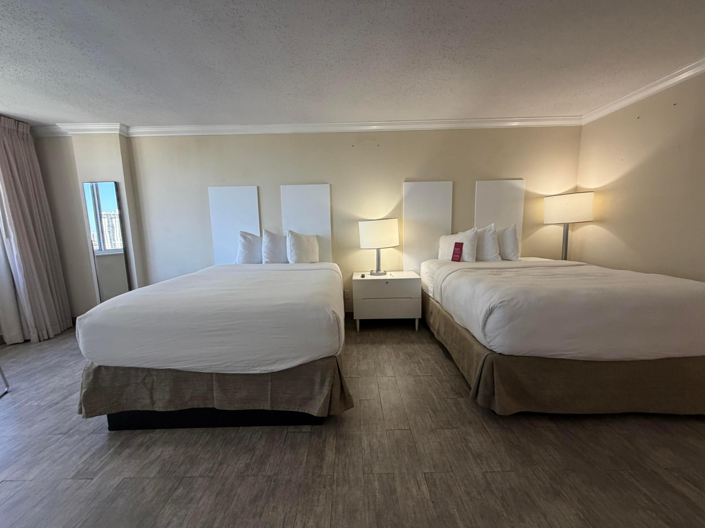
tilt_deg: -8.9
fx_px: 285
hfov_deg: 102.1
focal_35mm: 14
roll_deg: +1.0
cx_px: 352
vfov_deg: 85.7
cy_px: 264
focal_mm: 2.22
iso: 320
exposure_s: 1/121
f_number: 2.2
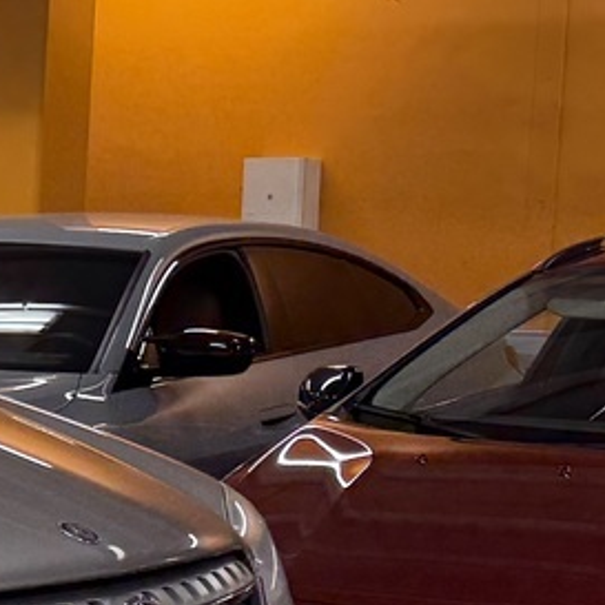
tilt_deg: -6.0
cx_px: -671
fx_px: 2215
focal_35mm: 112
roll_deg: +1.6
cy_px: 414
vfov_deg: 15.5
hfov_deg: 13.1
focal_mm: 6.76
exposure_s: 1/100
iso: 200
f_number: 1.78
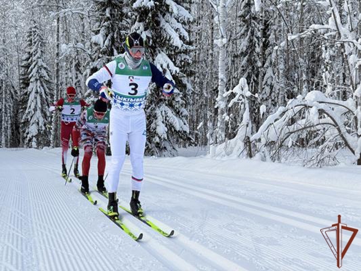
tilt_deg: +0.9
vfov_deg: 30.3
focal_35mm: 48
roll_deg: -0.7
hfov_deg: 39.6
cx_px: 180
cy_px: 136
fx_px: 501
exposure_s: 1/2208
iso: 80
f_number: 1.78
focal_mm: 6.76
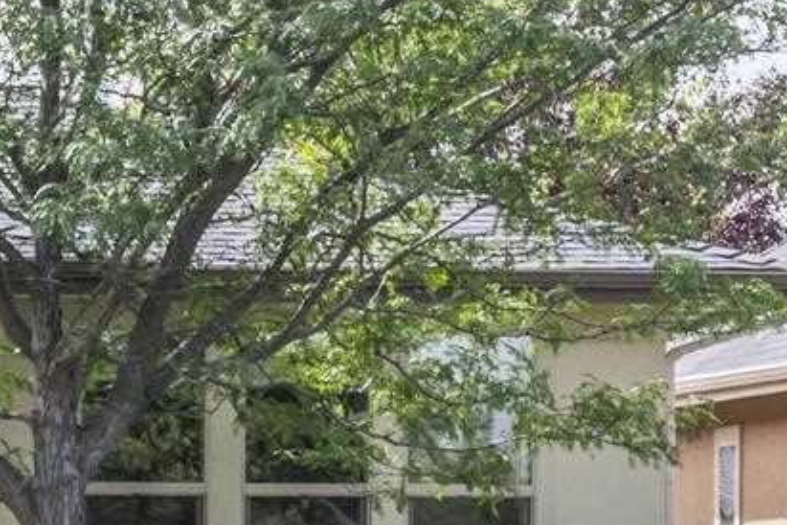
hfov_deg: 6.5
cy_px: 879
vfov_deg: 4.5
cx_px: -906
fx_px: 6645
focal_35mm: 304
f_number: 7.1
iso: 125
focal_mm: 50
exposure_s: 1/125
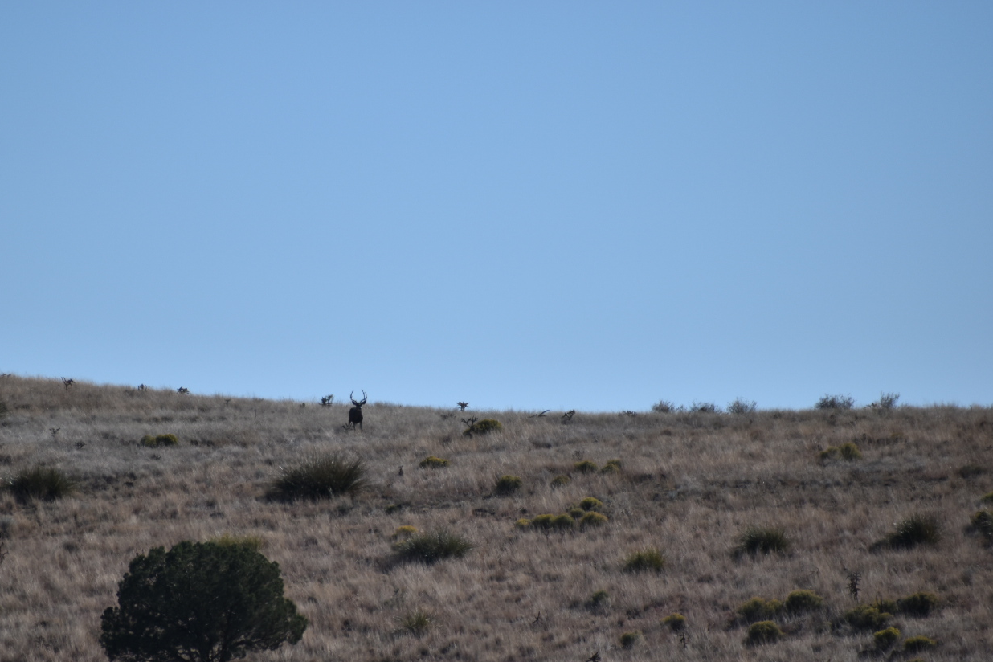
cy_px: 433
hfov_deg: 3.5
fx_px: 16273
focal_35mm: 590
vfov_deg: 2.3
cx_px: 388
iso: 250
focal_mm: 300
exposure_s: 1/2000
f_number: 6.3
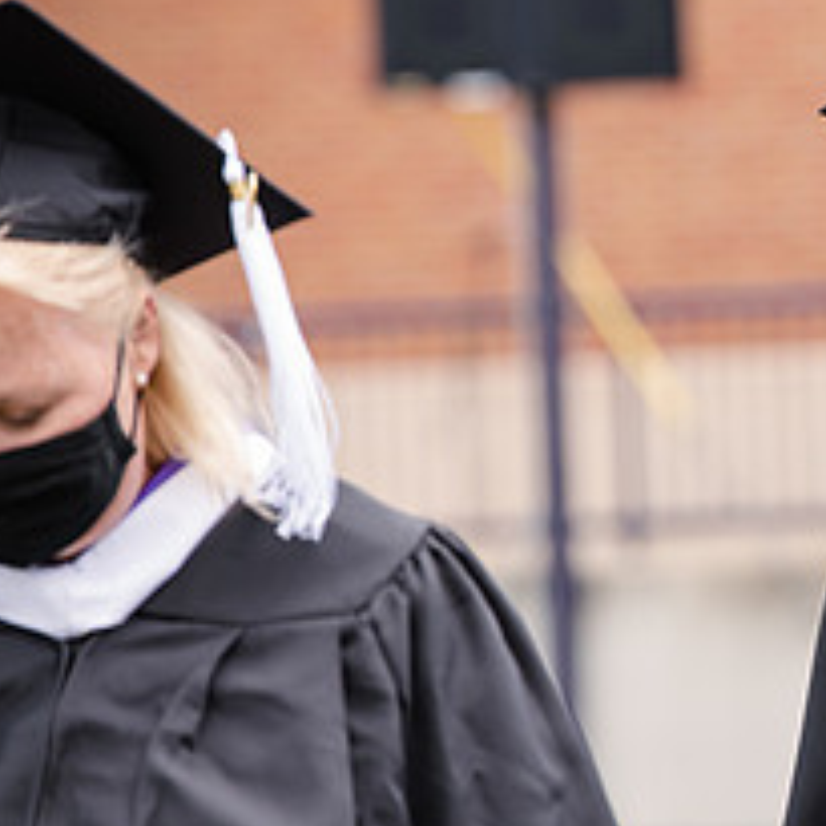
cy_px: 502
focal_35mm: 444
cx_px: 1072
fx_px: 11986
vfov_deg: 3.9
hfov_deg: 3.9
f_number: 5
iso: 400
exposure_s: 1/500
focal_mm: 185
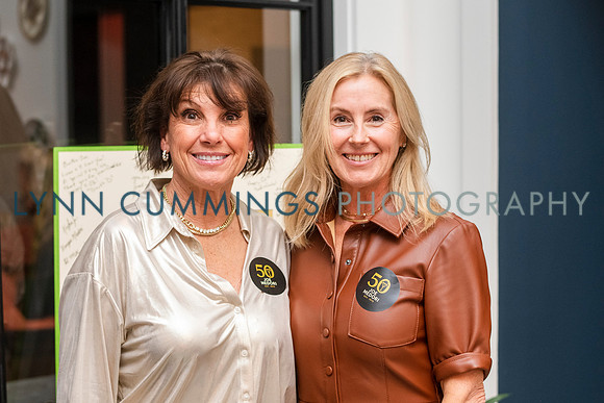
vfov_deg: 17.9
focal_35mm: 76
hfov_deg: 26.6
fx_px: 1279
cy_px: 215
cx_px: 305
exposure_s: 1/160
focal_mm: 58
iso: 1250
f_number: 3.5
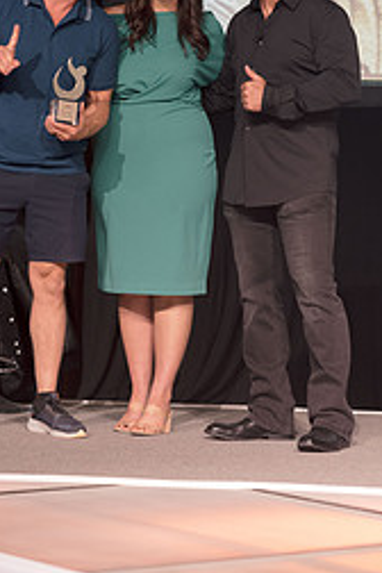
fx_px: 2419
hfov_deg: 9.0
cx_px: 157
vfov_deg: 13.4
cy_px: 109
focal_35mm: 152
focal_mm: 85
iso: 400
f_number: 2.5
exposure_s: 1/200
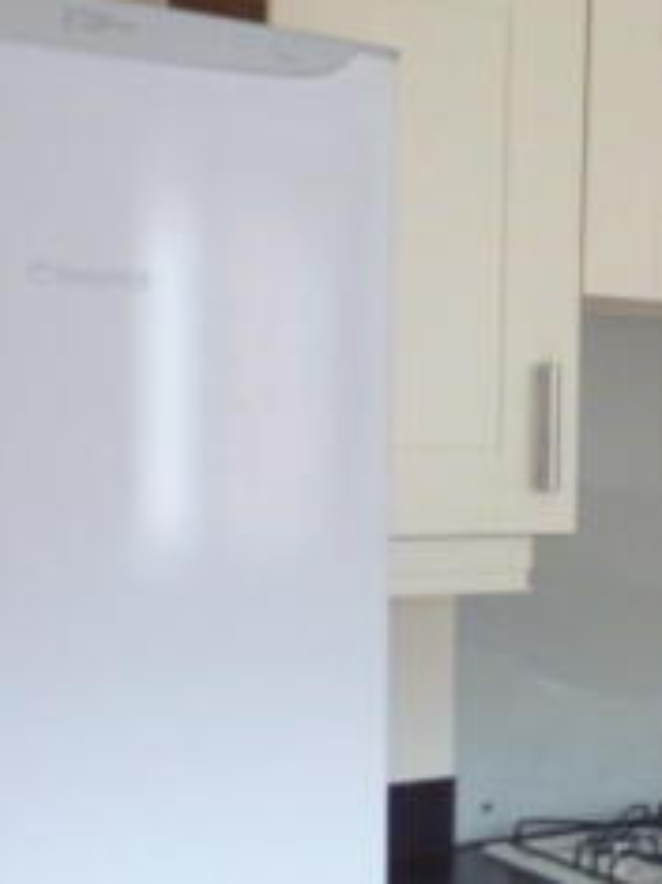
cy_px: 544
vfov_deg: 27.0
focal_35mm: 72
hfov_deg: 17.9
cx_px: 1032
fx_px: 1838
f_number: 3.3
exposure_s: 1/30
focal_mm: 4.1
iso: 320
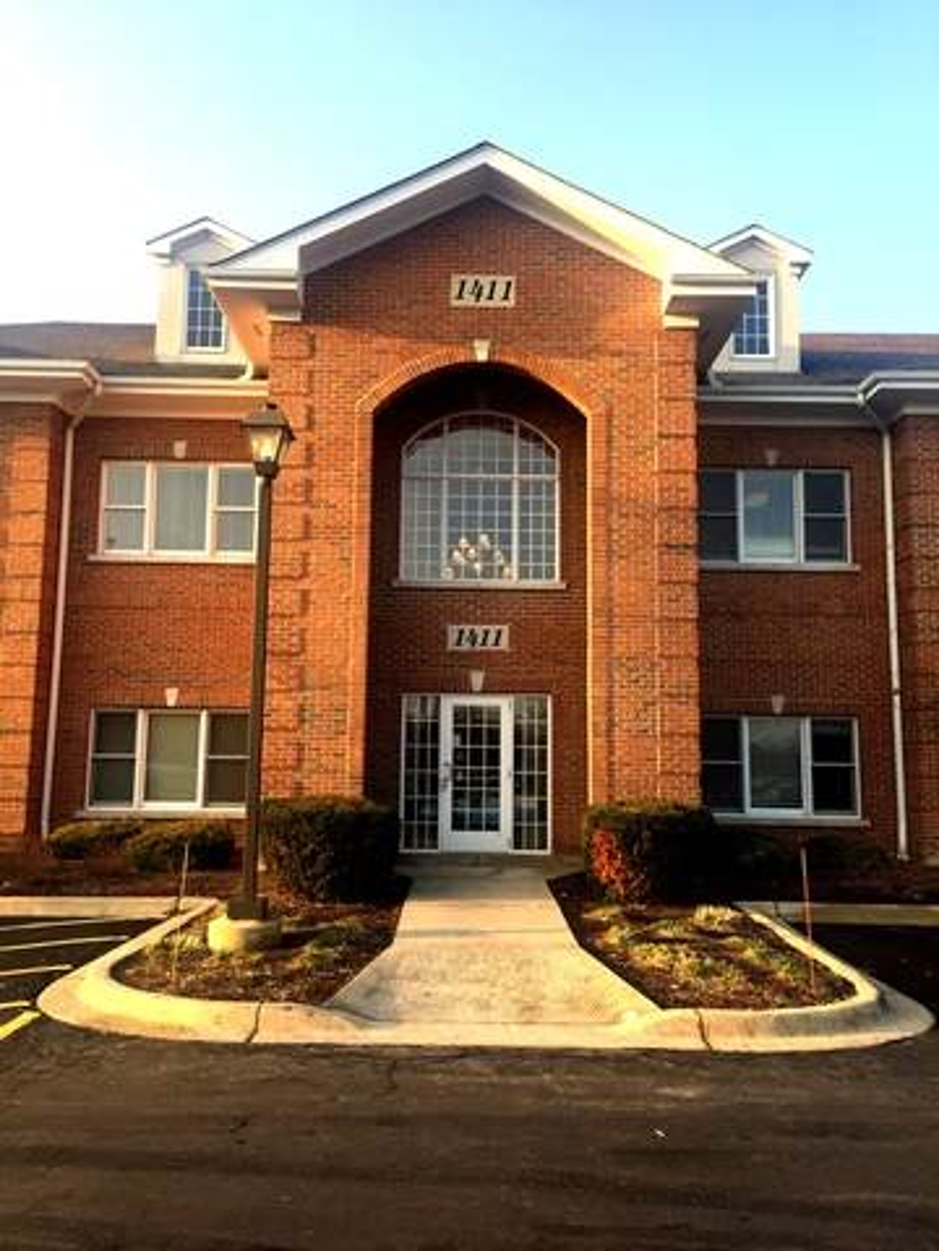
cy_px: 626
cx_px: 470
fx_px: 1049
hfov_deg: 48.2
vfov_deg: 61.7
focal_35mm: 29
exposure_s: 1/482
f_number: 2.2
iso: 32
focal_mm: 4.15
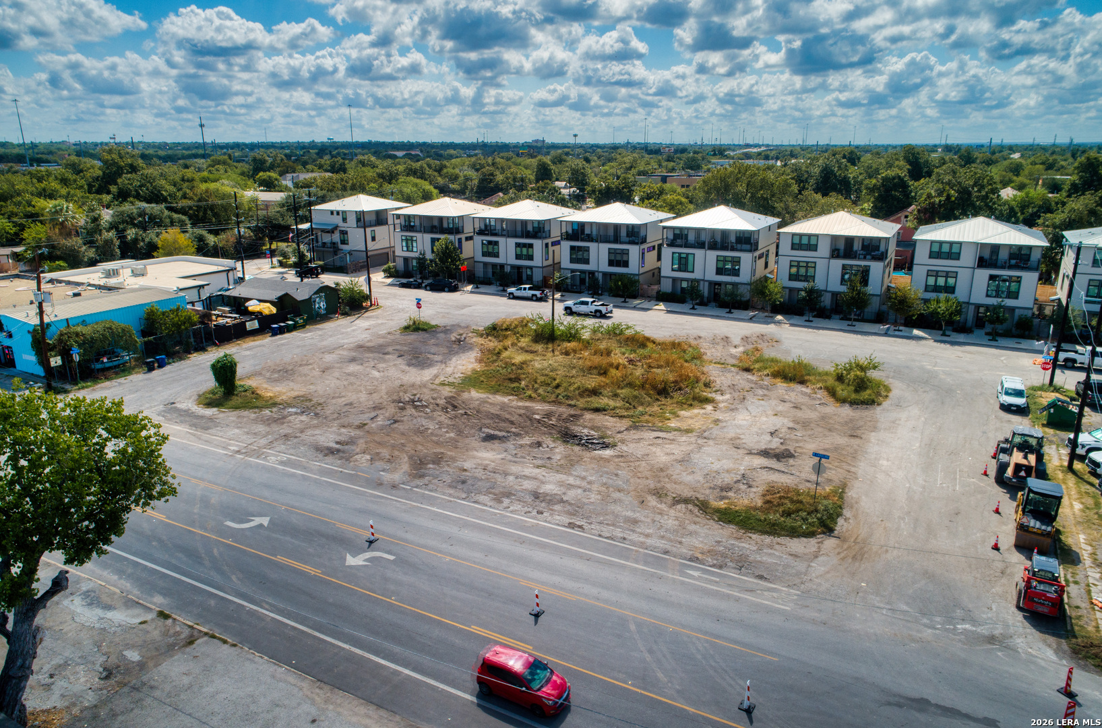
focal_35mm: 24
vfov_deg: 52.8
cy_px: 364
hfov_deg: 73.9
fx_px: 733
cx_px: 551
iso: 100
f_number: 5
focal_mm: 8.8
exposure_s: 1/200
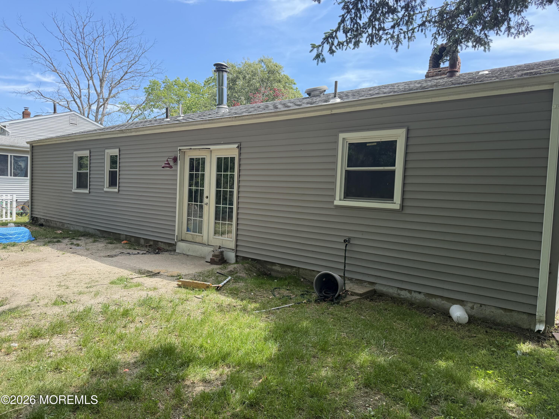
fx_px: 388
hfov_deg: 71.6
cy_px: 210
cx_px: 280
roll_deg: -1.7
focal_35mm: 24
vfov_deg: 56.8
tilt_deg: -3.6
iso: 100
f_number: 1.78
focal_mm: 6.76
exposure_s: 1/1437
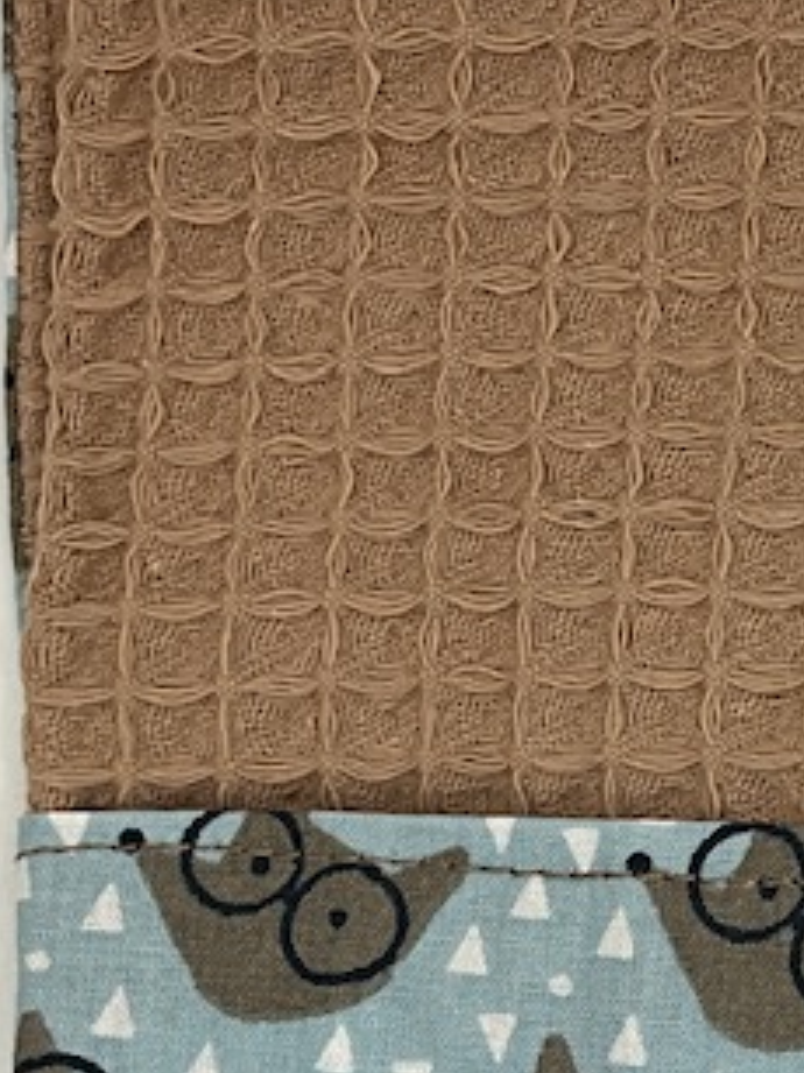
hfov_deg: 11.7
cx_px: 1213
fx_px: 3750
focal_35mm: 121
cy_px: 633
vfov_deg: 16.3
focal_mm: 3
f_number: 1.8
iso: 25
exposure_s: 1/265
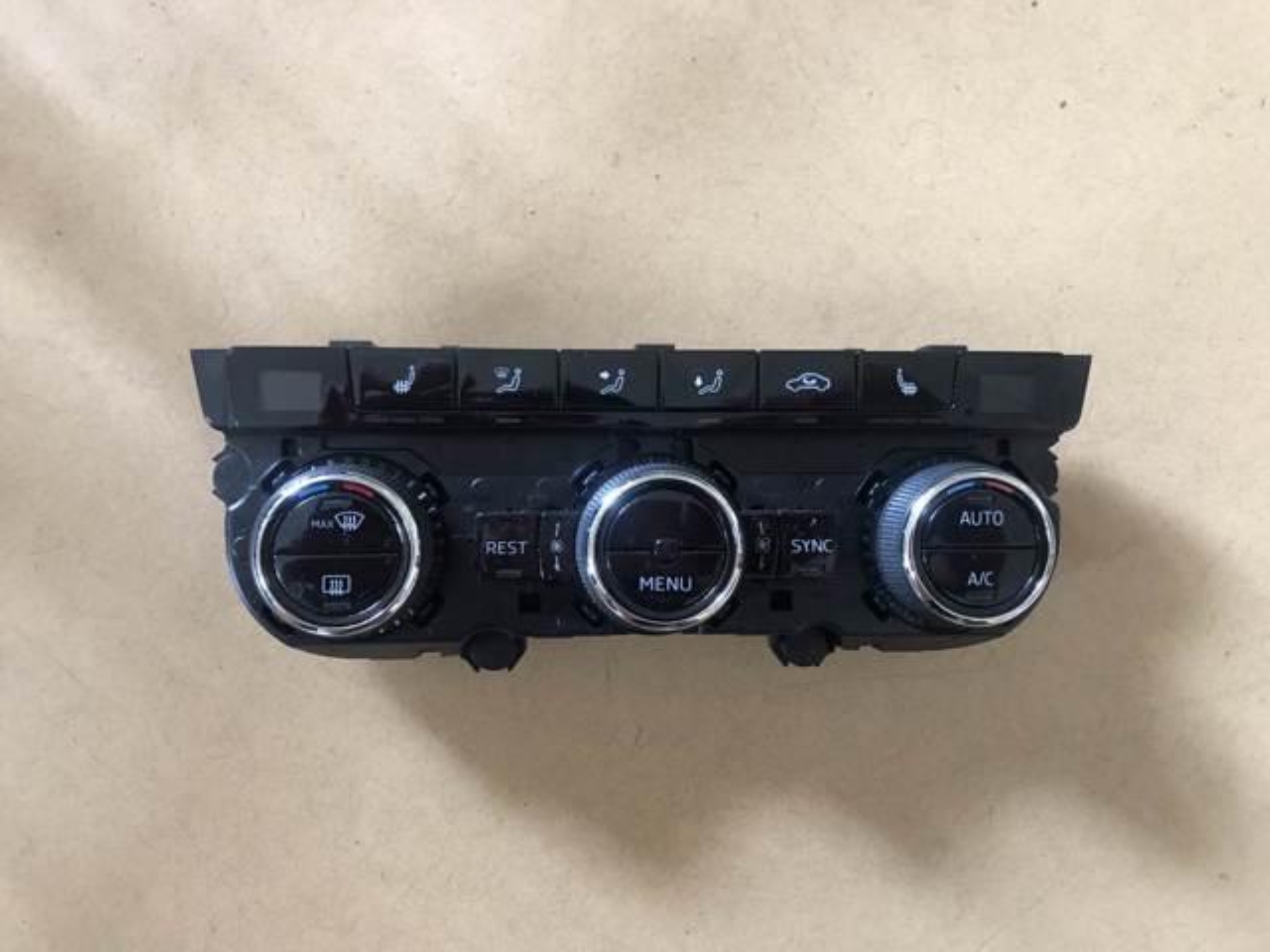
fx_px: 1027
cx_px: 635
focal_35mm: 28
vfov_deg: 49.7
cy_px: 476
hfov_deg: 63.4
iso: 100
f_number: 1.8
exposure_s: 1/17
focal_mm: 4
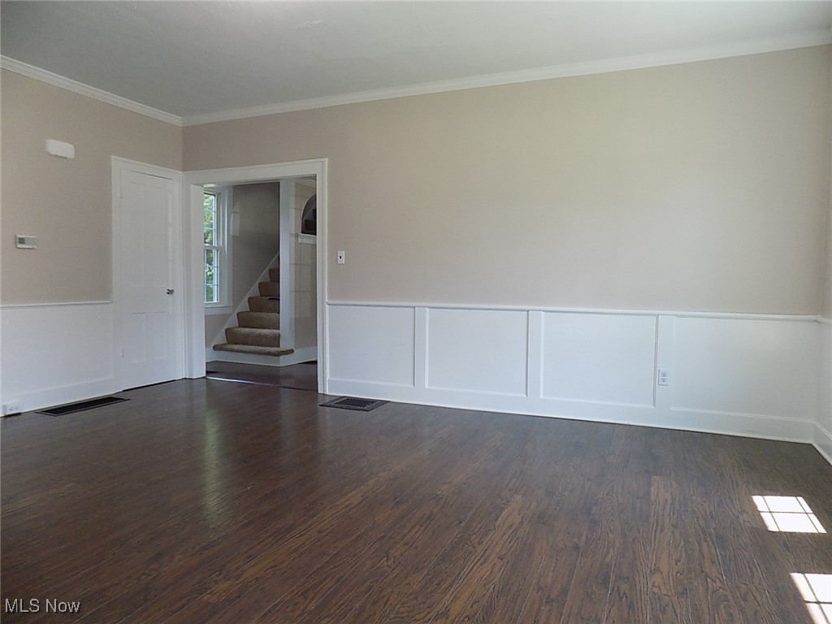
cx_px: 416
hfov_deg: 73.9
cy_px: 312
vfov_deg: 58.9
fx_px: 553
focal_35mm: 23
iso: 160
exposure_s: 1/30
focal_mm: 4
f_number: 3.1
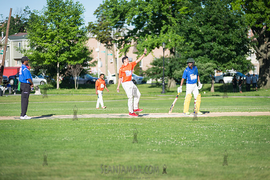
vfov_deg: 8.1
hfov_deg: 12.1
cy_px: 90
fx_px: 1275
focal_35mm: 170
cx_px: 135
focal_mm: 170
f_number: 2.8
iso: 200
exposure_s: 1/2500
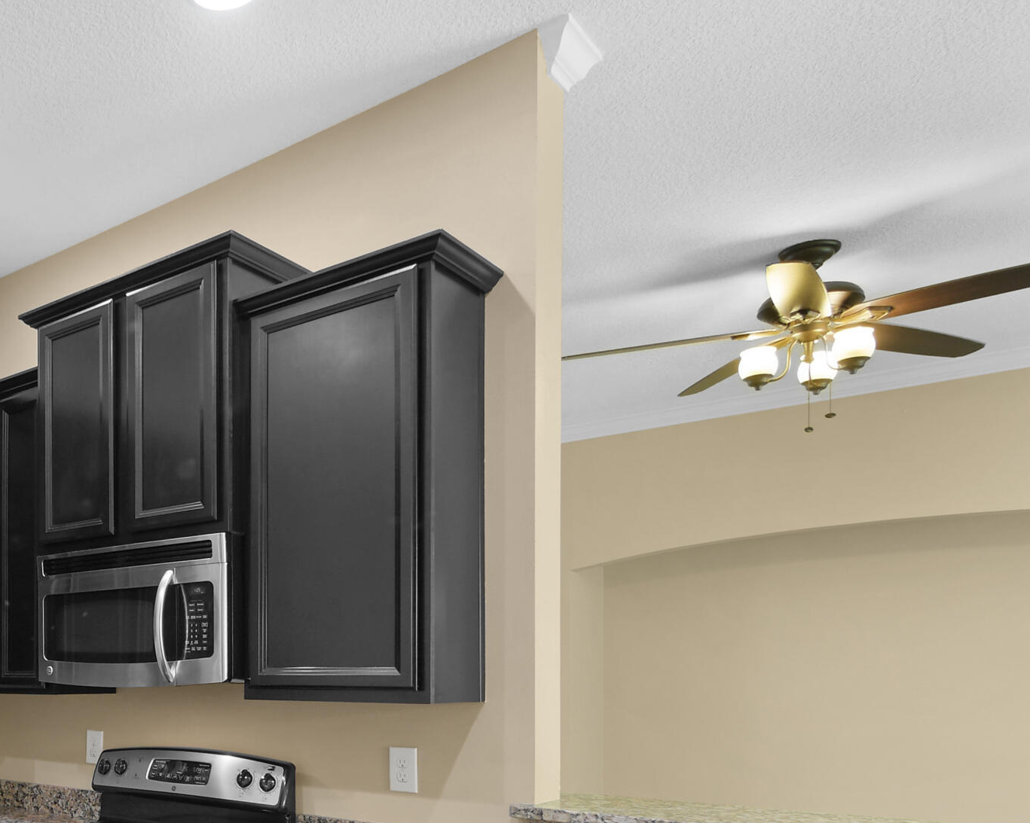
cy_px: 686
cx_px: 41
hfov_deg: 49.8
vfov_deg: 45.4
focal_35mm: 30
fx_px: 914
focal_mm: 7
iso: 400
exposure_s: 1/8
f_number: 4
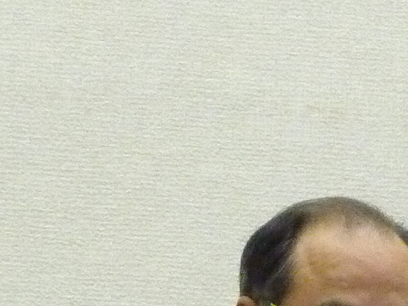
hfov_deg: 3.3
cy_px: 398
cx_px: 169
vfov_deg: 2.5
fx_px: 6988
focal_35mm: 593
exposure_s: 1/50
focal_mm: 19.5
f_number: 4.4
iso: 800
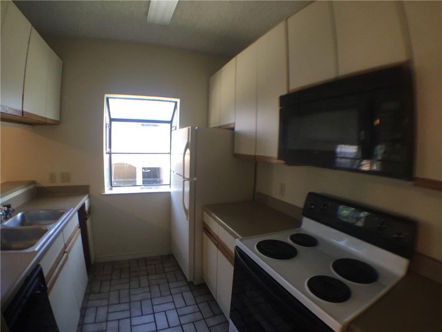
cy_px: 166
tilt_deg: -8.1
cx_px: 221
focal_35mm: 29
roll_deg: -3.2
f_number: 2.2
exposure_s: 1/30
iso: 50
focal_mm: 4.15
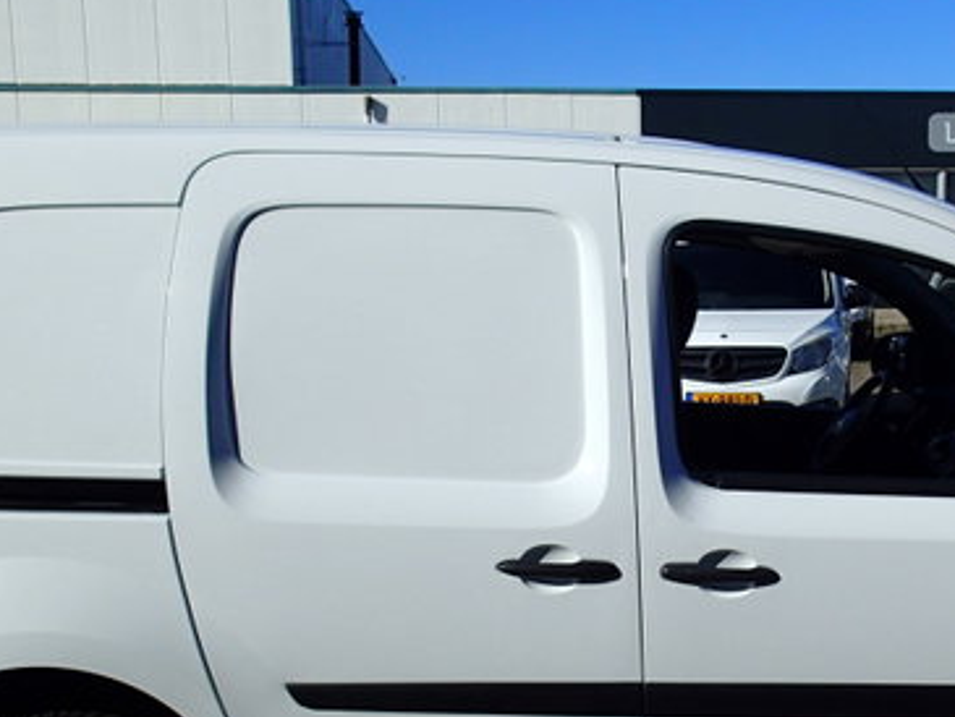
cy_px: 497
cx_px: 688
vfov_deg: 27.8
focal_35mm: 52
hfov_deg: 36.2
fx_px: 1435
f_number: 8
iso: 100
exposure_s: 1/400
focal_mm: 4.5
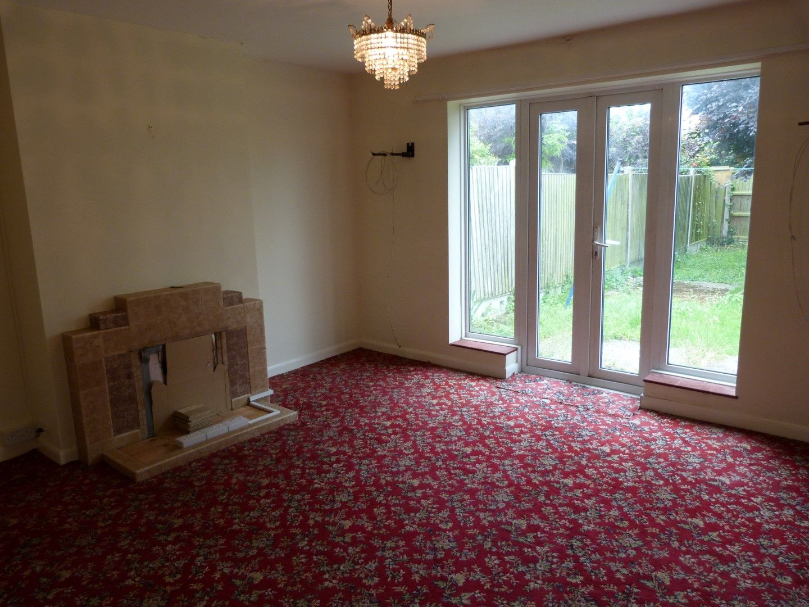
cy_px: 304
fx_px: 584
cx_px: 404
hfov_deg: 69.4
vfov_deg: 54.9
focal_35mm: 25
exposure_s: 1/60
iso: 125
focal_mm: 4.5
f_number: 2.8
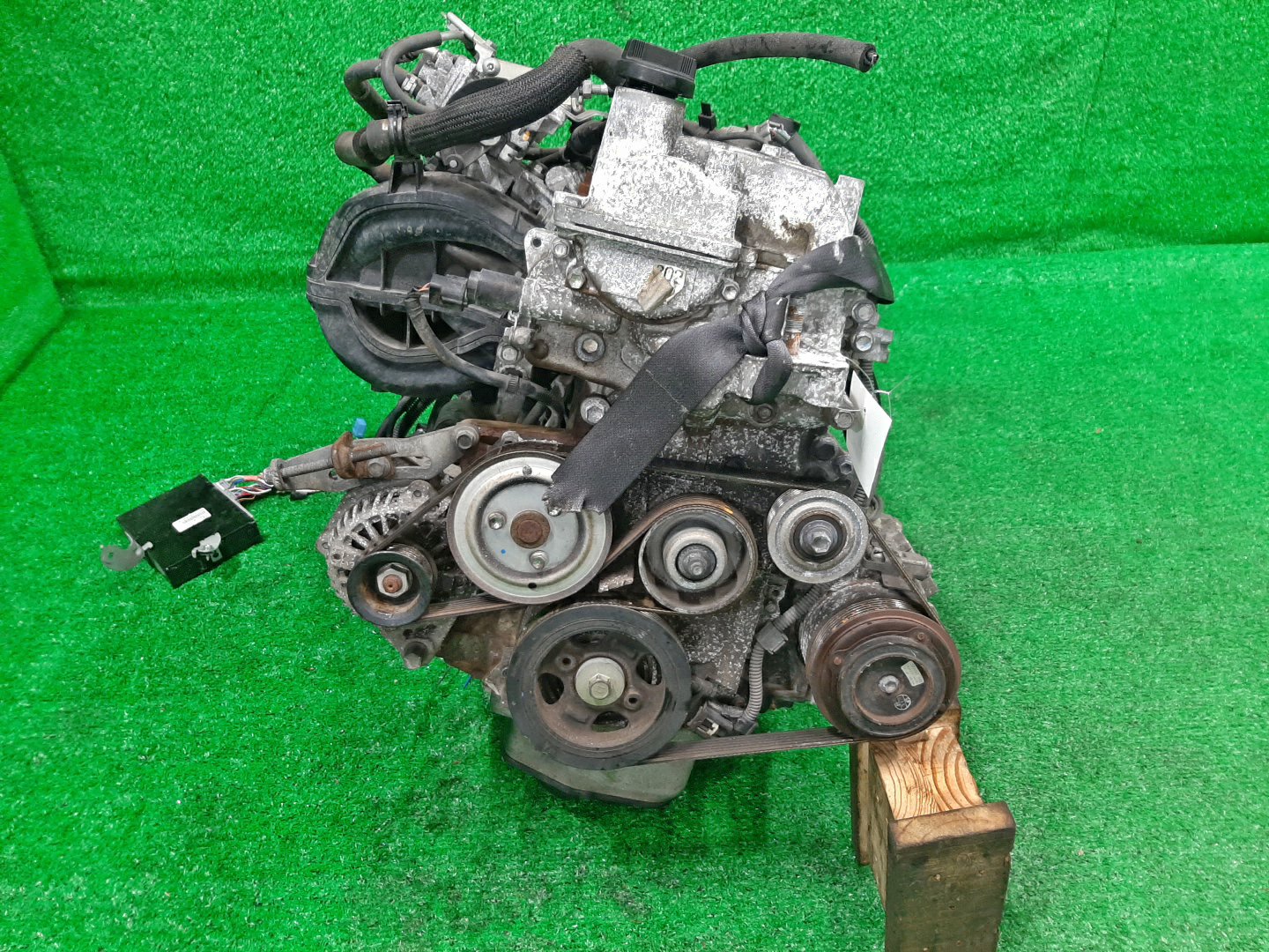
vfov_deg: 53.1
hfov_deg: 67.3
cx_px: 634
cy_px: 476
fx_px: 953
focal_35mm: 26
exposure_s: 1/50
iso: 182
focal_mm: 3.93
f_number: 1.7
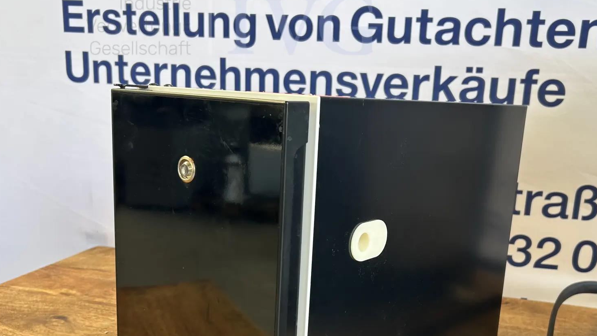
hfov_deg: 54.0
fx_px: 586
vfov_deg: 31.7
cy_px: 229
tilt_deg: -12.2
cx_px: 319
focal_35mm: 37
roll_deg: -3.0
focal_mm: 5.7
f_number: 1.5
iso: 40
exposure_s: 1/121
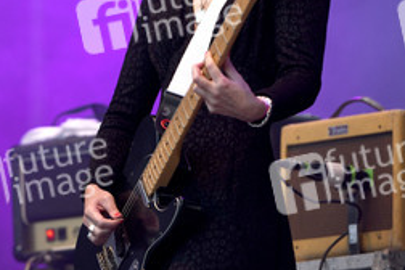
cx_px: 206
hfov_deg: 7.2
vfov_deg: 4.8
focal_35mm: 286
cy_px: 96
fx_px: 3217
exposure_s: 1/200
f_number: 3.5
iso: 1250
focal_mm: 180
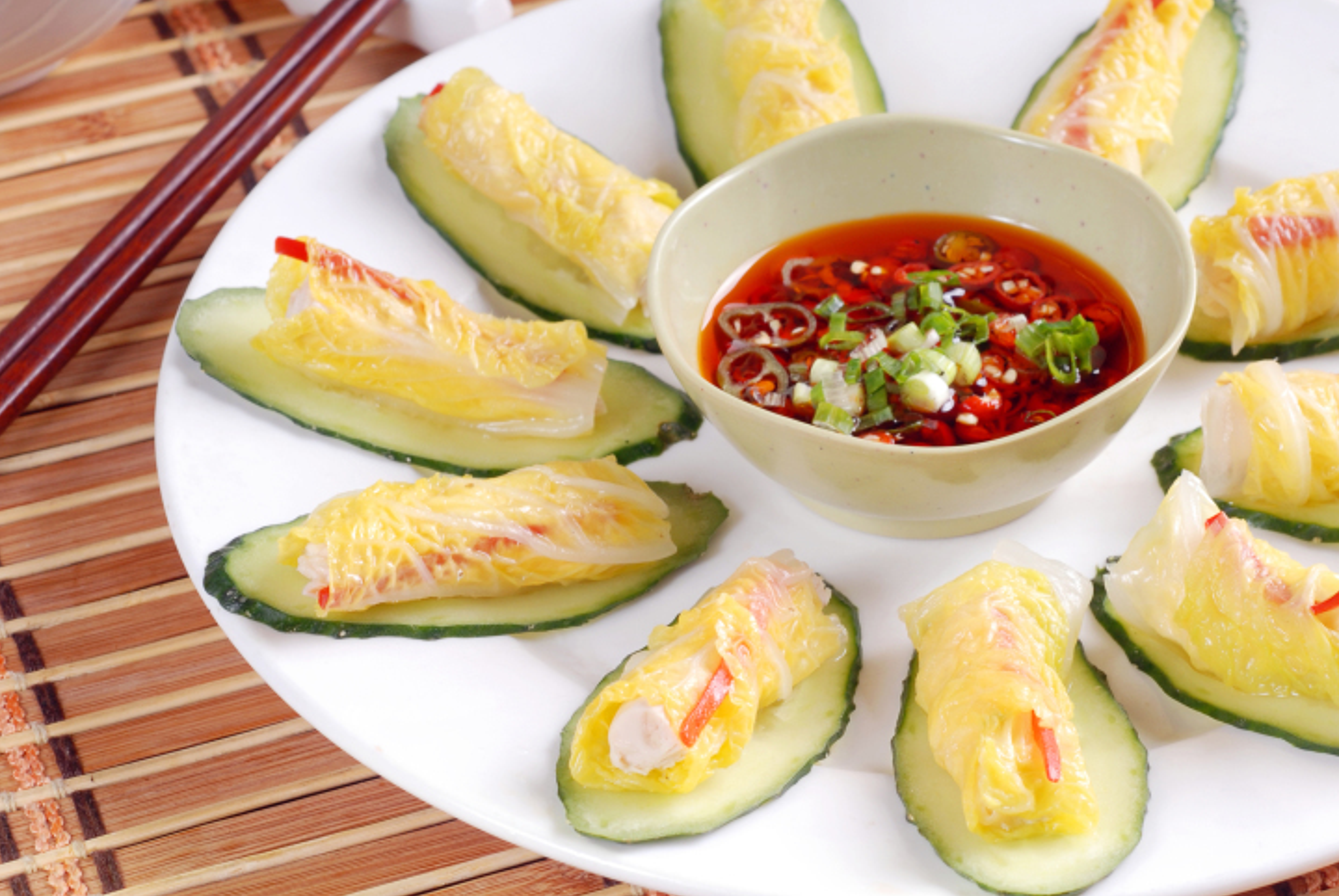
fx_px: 4767
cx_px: 865
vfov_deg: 10.7
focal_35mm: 128
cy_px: 455
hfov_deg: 16.0
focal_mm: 60
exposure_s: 1/200
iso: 100
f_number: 10
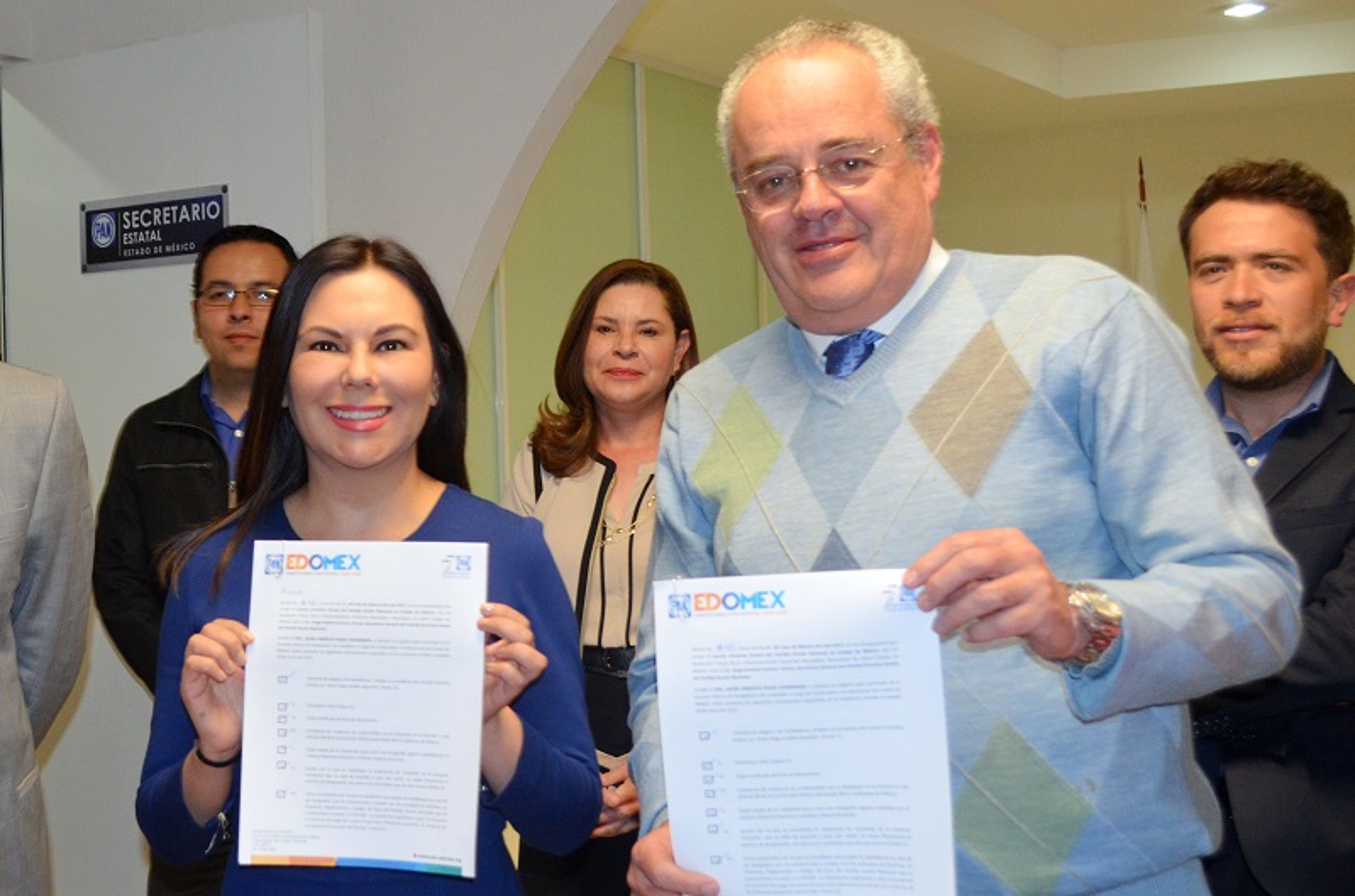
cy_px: 448
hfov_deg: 53.2
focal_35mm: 36
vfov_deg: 36.7
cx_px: 678
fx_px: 1352
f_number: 4
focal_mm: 24
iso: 1100
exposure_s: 1/60
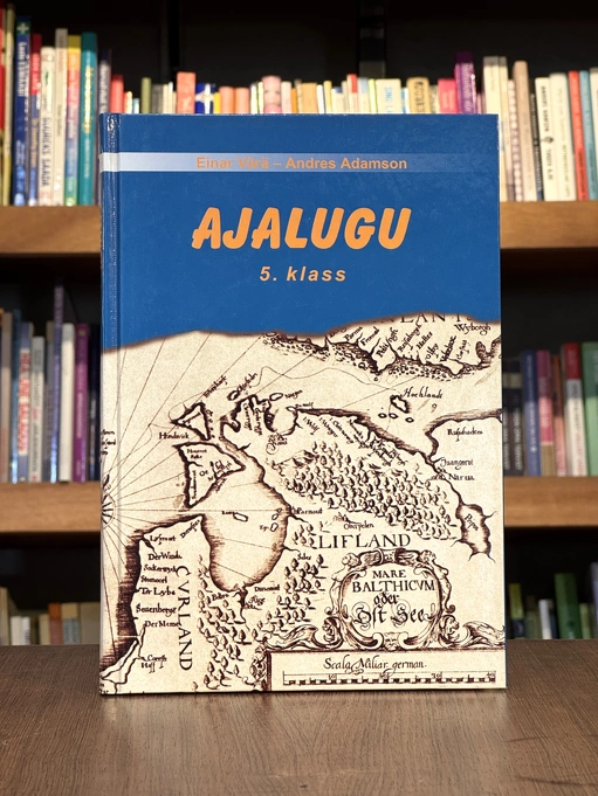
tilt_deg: +0.5
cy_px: 398
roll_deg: -0.1
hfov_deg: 19.1
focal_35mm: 77
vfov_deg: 25.3
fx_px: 1773
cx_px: 299
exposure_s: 1/99
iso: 100
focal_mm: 9
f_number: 2.8
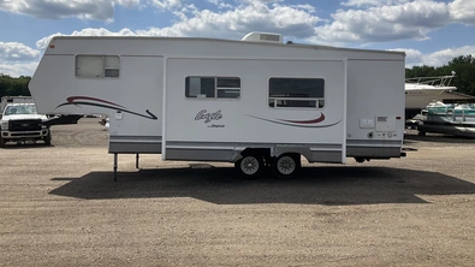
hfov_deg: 61.0
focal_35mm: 32
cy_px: 107
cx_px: 236
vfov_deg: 36.5
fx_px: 403
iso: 25
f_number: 1.8
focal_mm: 3
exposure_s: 1/3322
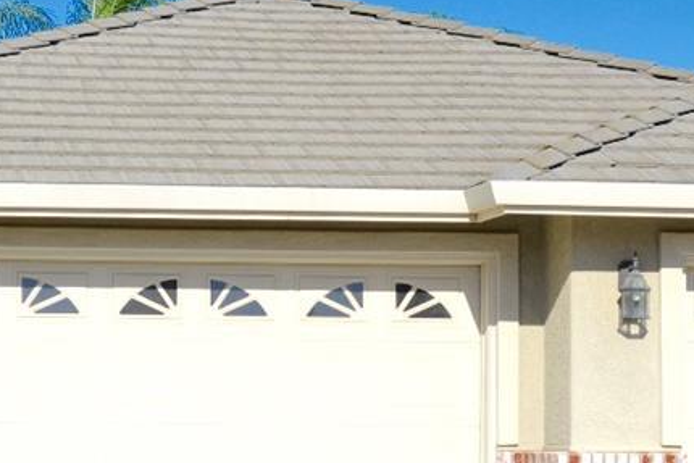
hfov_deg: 17.6
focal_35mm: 115
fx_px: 2218
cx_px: 90
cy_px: 318
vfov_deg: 11.9
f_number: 9
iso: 100
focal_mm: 22
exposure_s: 1/320
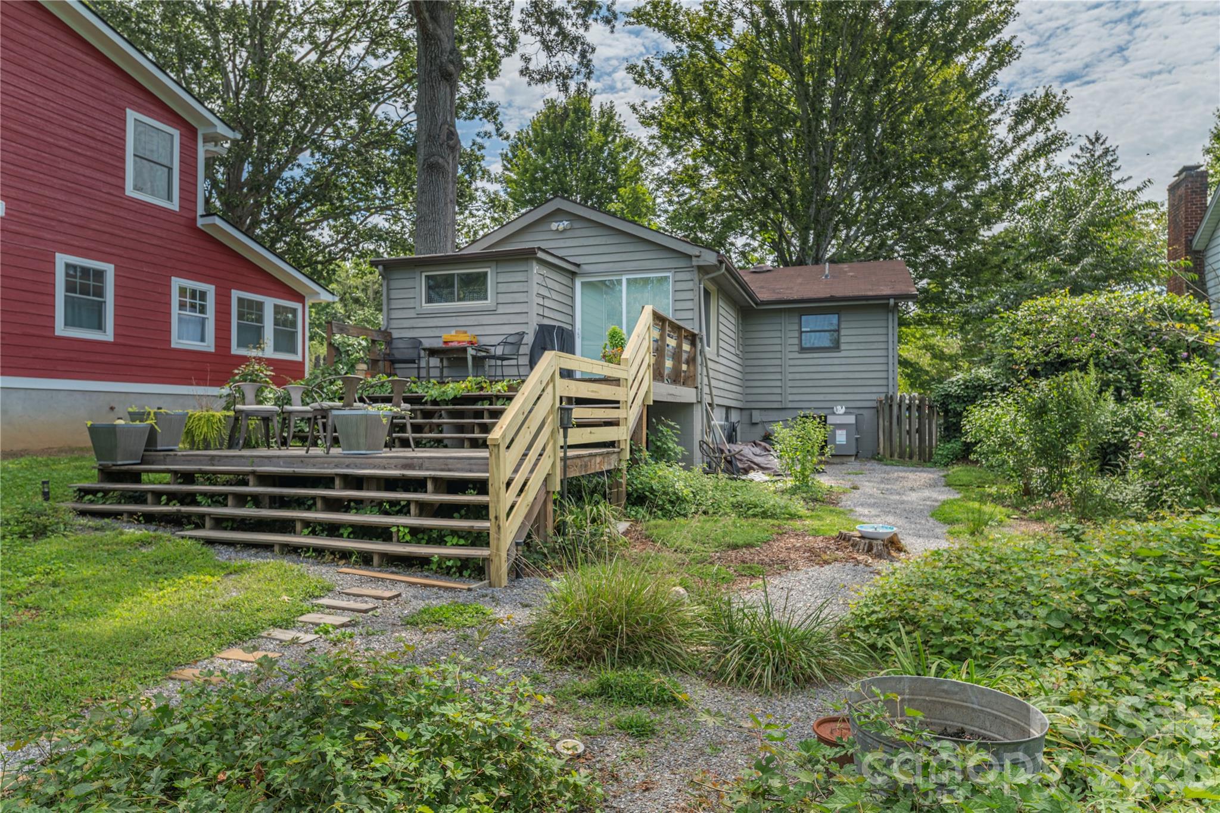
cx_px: 610
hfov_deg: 78.6
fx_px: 745
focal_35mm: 22
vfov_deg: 57.2
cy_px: 406
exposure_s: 1/2000
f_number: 7.1
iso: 320
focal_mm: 22
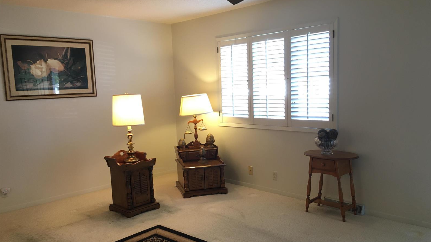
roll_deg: +1.3
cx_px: 217
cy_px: 134
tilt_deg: -6.2
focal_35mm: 32
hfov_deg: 61.0
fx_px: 366
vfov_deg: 36.6
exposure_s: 1/30
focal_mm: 4.15
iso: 100
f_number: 2.2
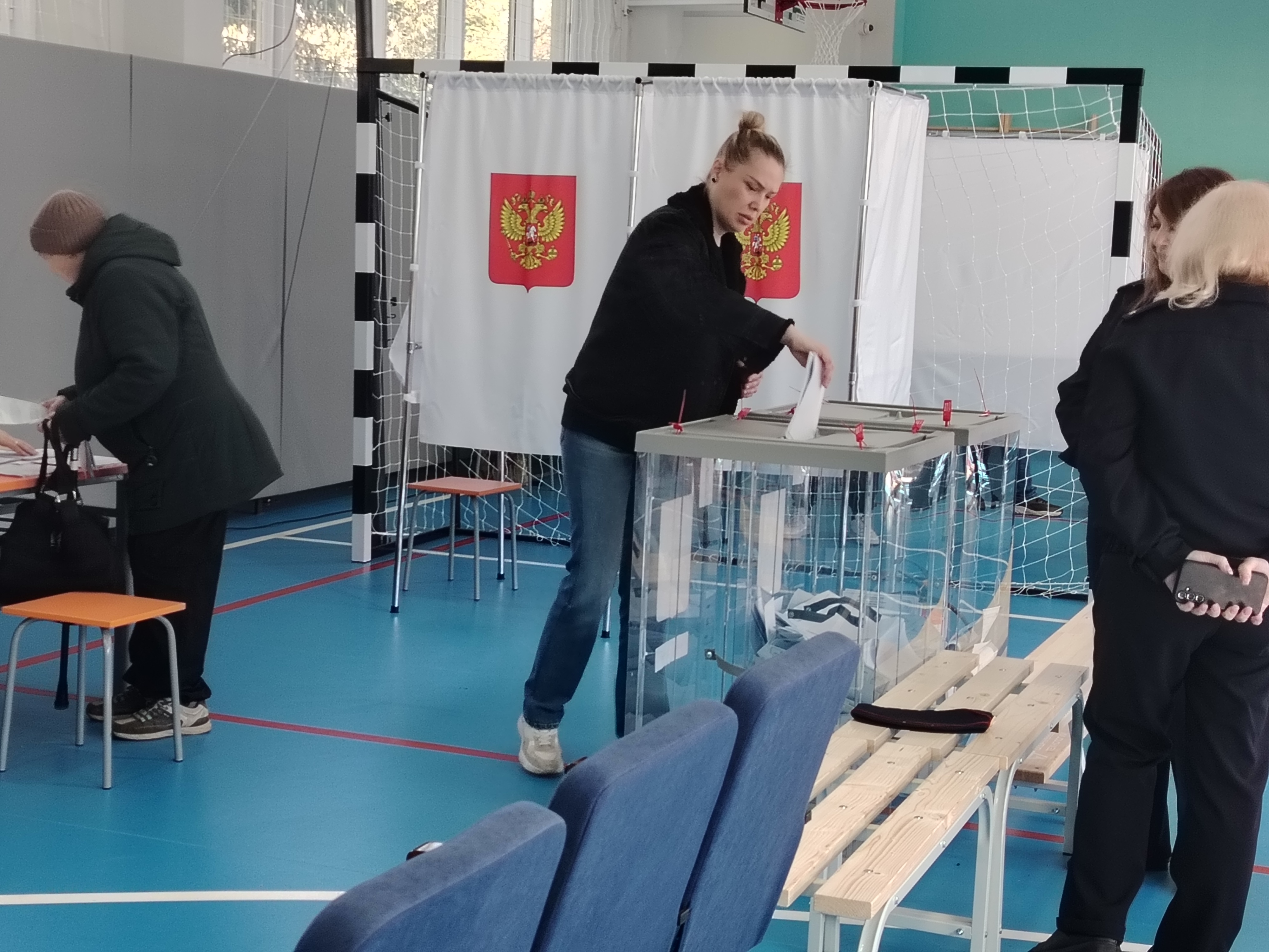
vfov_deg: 25.2
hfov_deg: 33.2
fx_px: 2126
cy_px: 476
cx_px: 634
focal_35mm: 58
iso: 249
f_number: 1.75
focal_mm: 5.25
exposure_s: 1/100
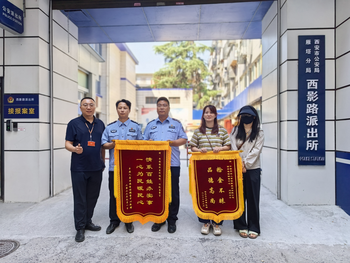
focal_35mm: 24
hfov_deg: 71.6
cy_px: 132
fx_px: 243
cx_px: 175
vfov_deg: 56.8
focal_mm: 8.5
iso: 50
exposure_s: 1/407
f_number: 2
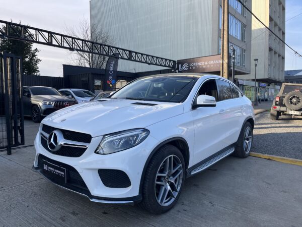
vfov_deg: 53.1
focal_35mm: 26
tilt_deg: -3.5
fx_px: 227
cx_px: 151
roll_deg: +0.3
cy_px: 114
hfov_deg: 67.3
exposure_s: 1/833
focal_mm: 5.1
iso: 50
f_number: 1.6
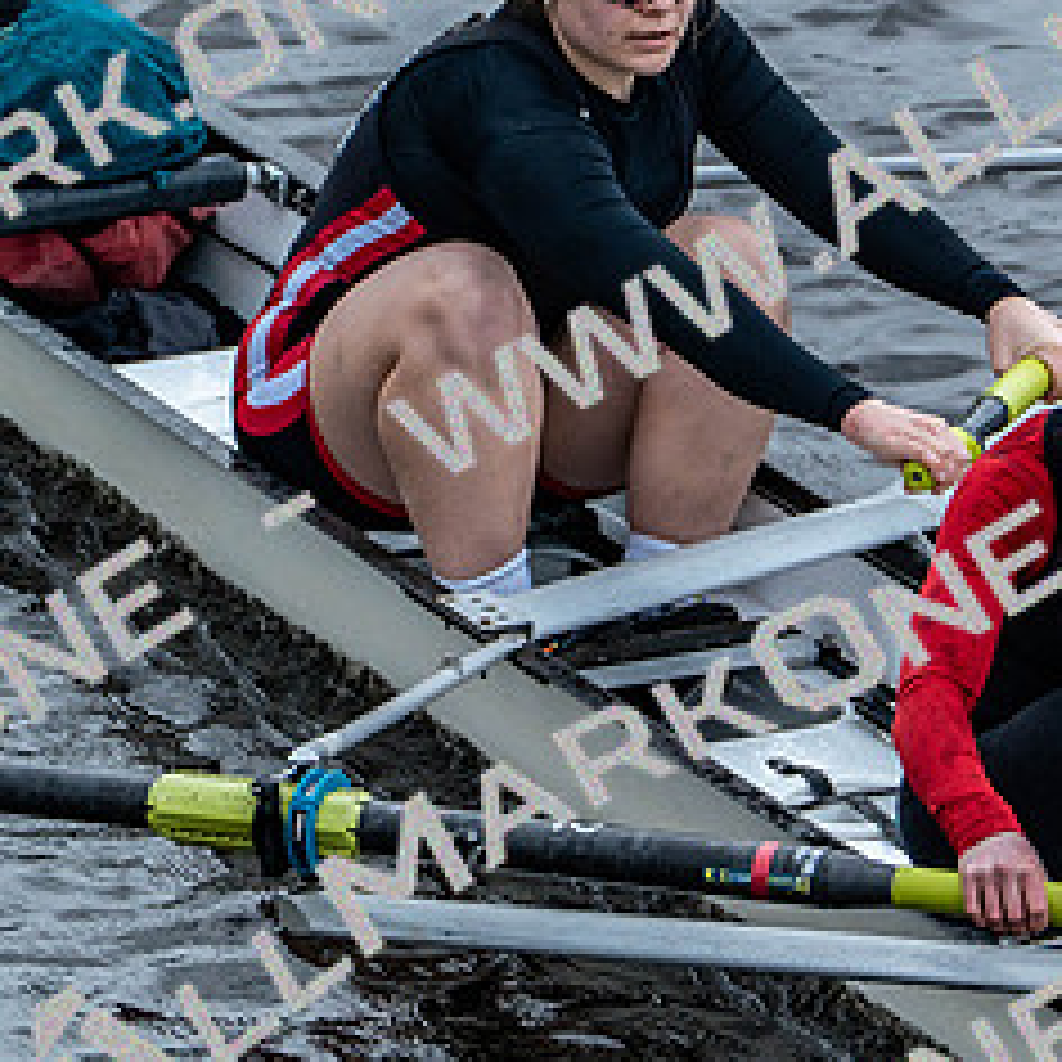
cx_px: 945
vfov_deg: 1.4
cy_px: 488
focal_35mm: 1255
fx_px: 43561
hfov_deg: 1.4
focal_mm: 600
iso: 2000
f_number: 6.3
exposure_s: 1/1000
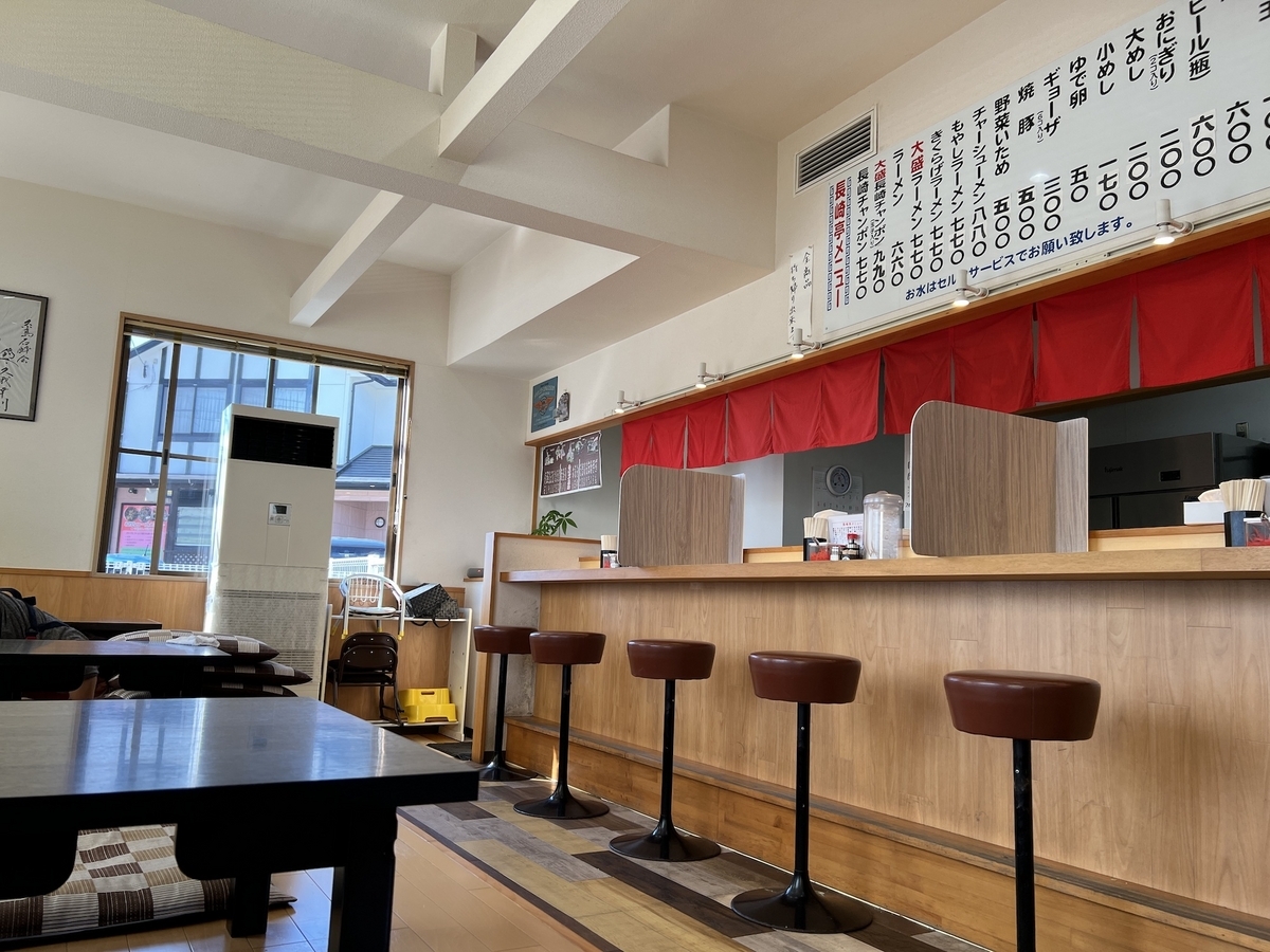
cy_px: 476
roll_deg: -2.6
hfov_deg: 67.3
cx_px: 635
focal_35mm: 26
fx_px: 954
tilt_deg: +6.7
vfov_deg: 53.1
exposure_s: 1/271
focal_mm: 5.7
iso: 40
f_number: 1.5
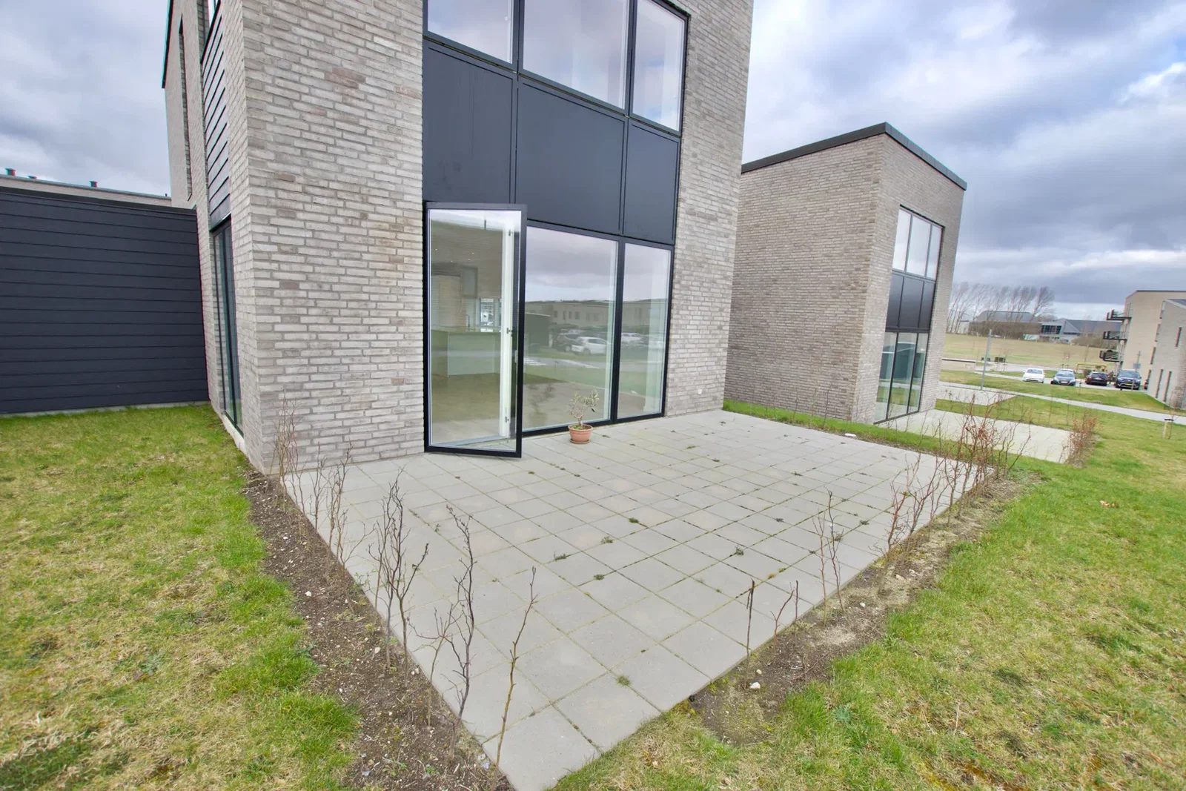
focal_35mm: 15
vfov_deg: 77.3
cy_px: 396
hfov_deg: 100.4
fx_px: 494
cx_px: 593
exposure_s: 1/60
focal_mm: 10
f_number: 8
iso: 100
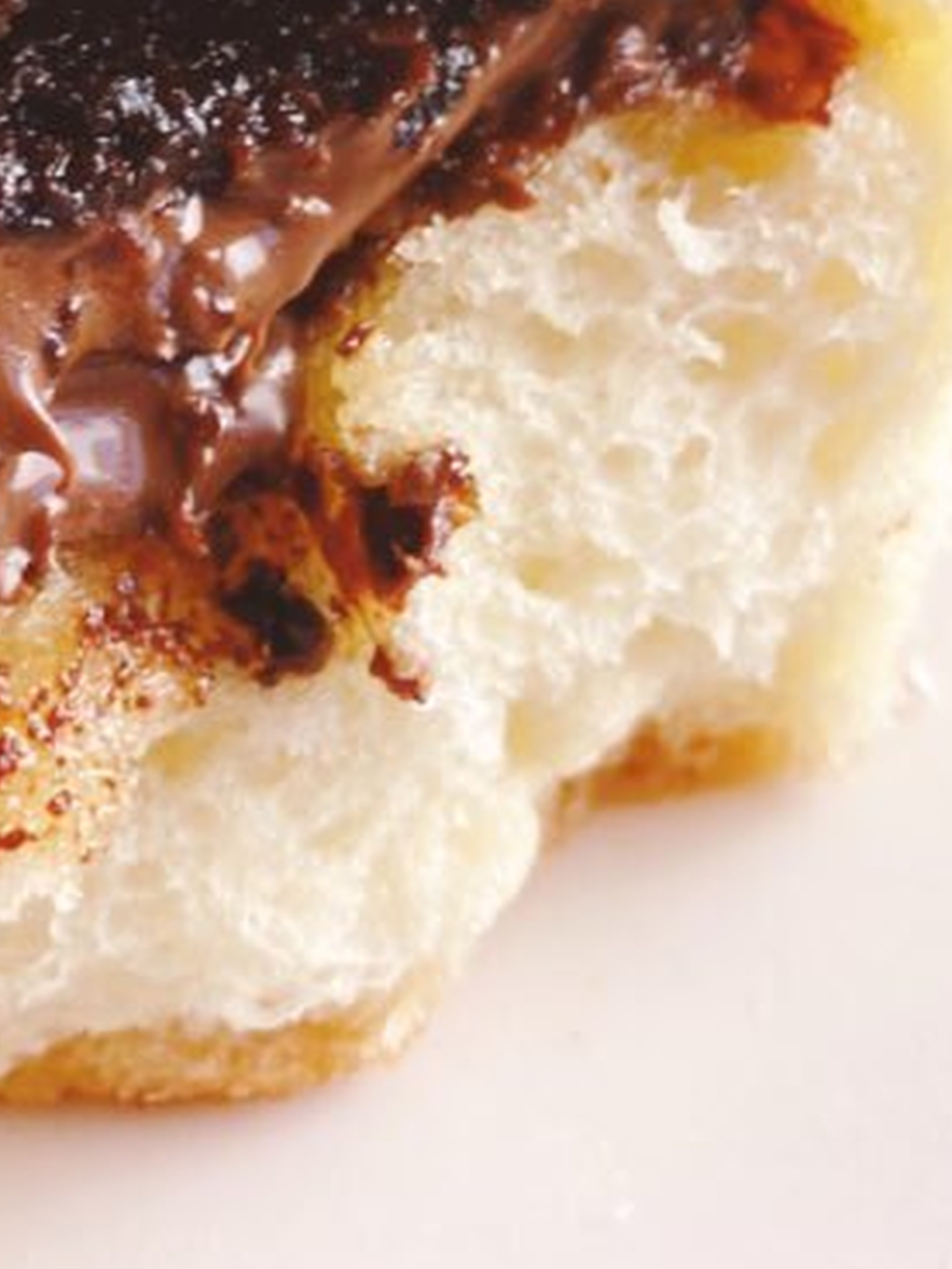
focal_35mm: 78
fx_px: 2860
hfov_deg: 18.6
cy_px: -72
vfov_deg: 23.7
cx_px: 110
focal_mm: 3.99
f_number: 1.8
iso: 50
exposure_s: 1/50
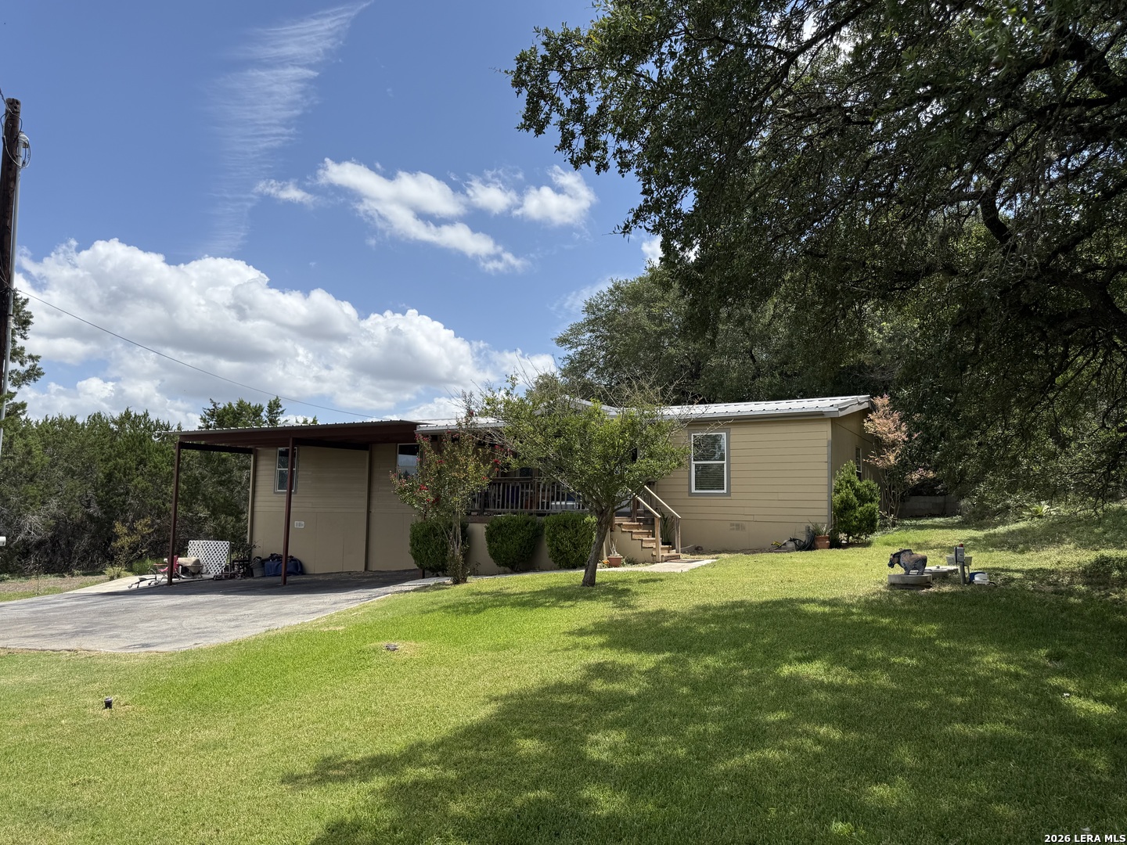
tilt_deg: +6.4
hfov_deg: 71.6
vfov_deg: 56.8
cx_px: 564
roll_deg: -0.9
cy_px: 422
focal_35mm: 24
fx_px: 781
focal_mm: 6.76
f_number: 1.78
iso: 80
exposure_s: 1/4673
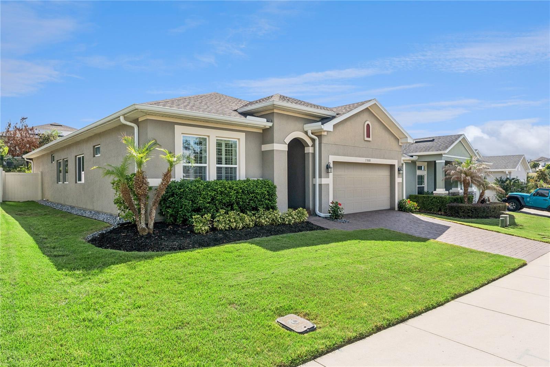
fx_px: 321
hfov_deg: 81.2
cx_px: 275
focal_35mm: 21
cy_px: 184
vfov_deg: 59.5
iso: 400
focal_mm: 14.6
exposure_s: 1/500
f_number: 10
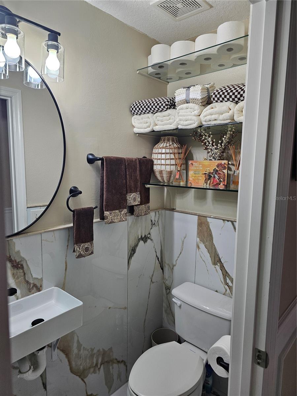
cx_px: 148
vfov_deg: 73.9
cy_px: 198
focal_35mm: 23
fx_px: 263
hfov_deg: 58.9
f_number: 1.7
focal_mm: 6.3
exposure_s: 1/120
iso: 80
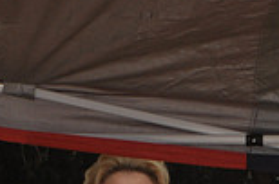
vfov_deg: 2.5
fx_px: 4160
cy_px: 335
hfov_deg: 3.8
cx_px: 228
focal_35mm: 538
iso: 400
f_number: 27
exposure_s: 1/200
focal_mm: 95
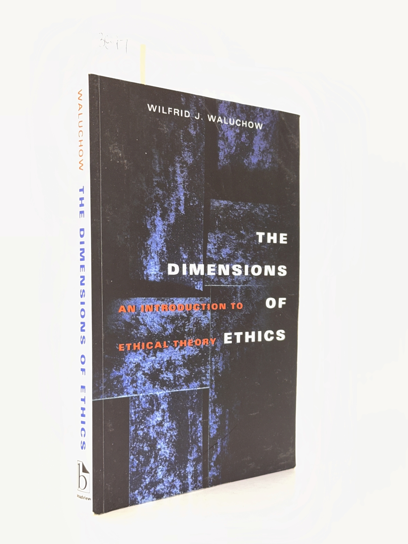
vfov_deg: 39.7
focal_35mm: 48
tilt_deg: -0.8
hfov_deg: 30.3
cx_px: 204
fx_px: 754
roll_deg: +0.0
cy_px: 272
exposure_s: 1/25
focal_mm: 6.86
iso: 40
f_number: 1.78
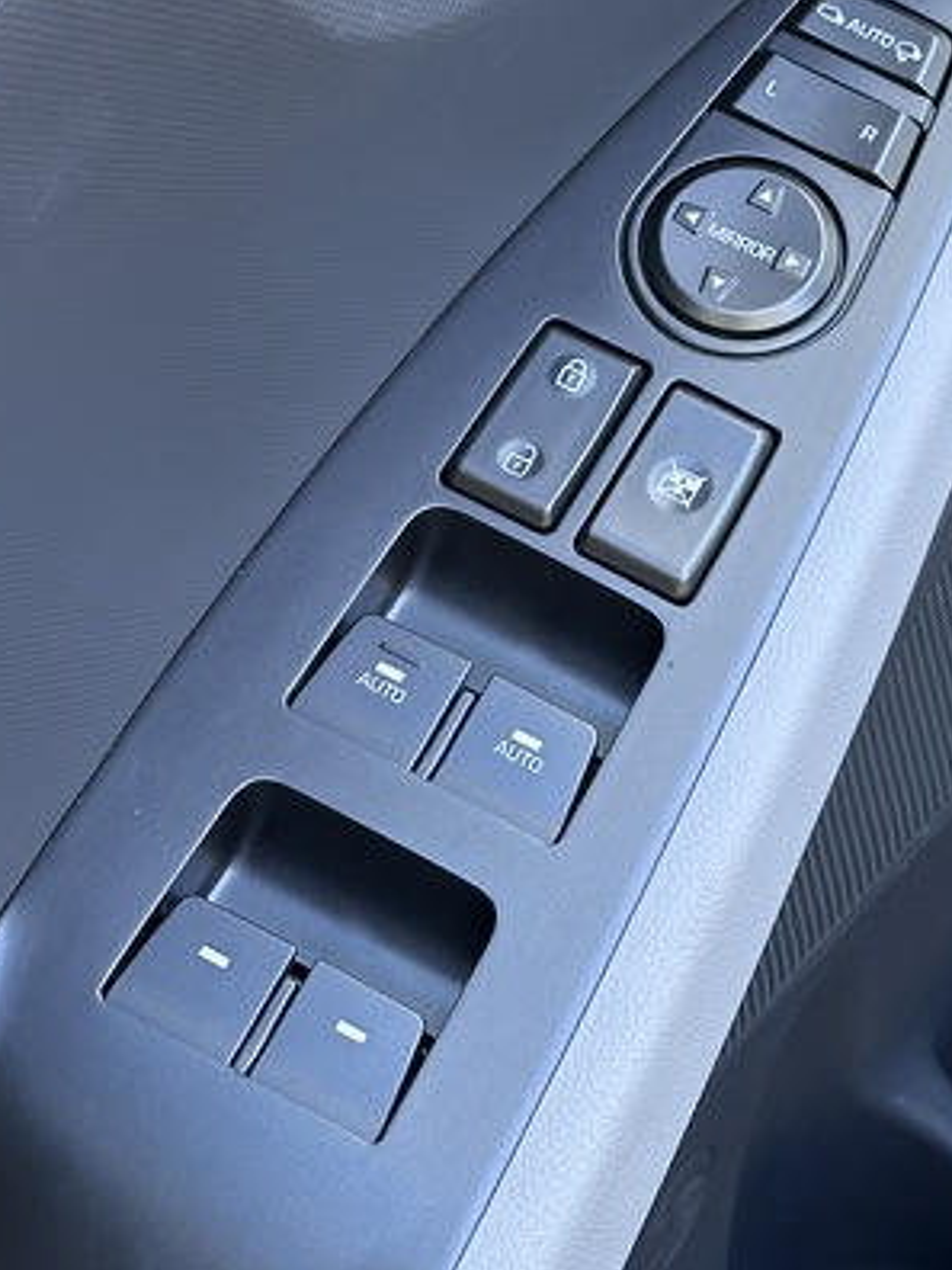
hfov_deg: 11.9
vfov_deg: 15.7
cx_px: 724
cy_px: 119
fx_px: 4547
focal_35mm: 124
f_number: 1.78
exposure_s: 1/125
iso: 64
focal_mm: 6.86
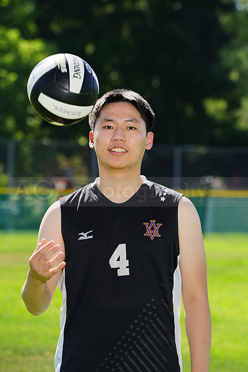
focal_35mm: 306
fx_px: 3166
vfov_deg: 6.7
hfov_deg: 4.5
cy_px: 186
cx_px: 124
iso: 200
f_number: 11
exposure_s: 1/200
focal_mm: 306
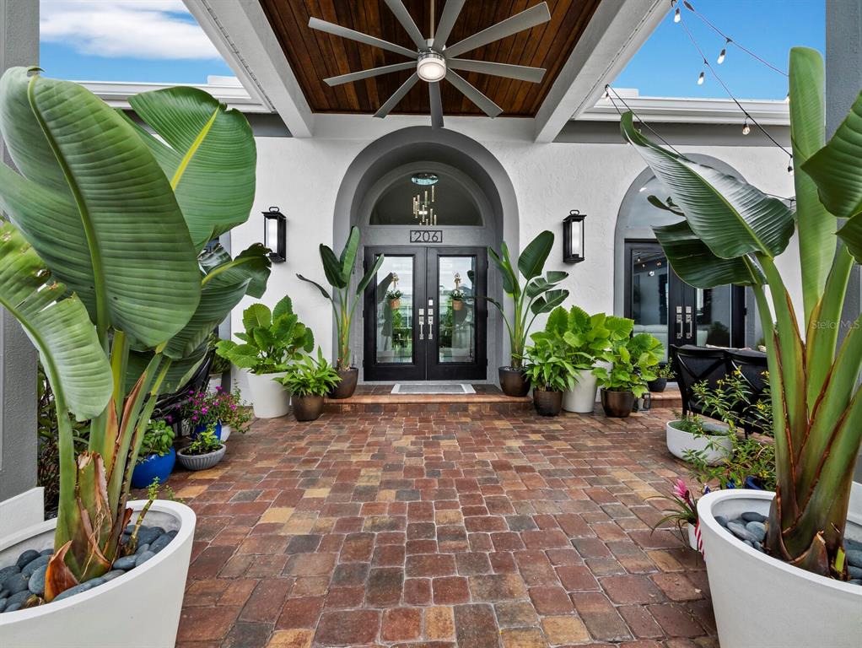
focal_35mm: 14
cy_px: 324
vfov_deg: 85.7
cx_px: 431
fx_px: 349
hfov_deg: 102.0
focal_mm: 7
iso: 400
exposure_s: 1/100
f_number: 11
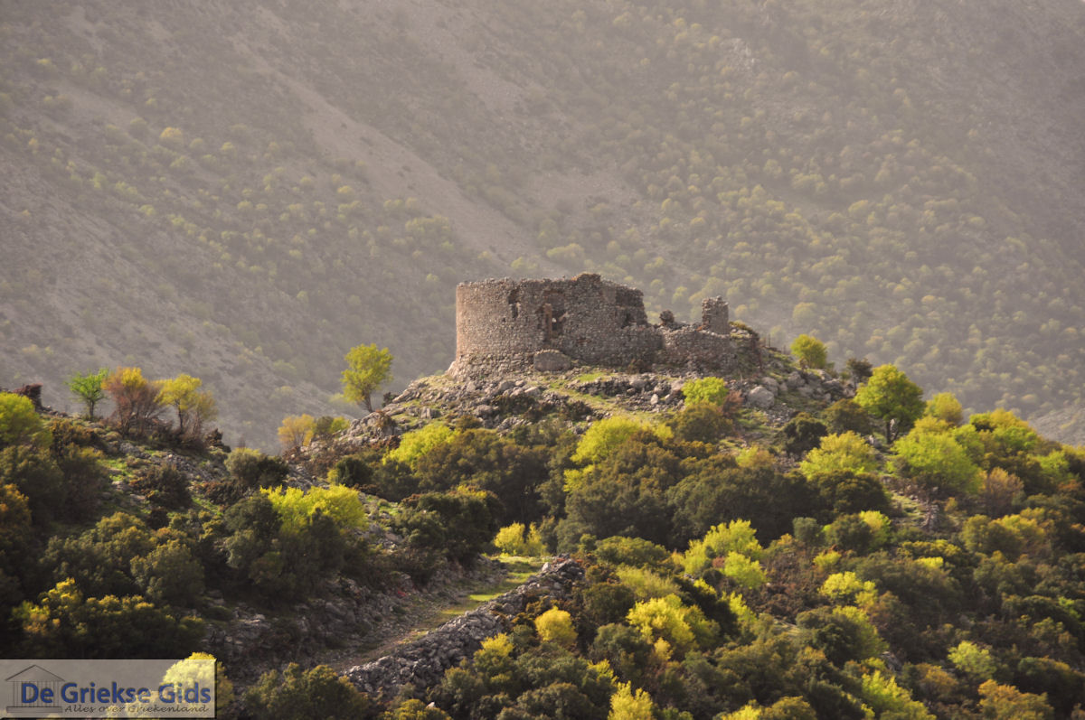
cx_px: 542
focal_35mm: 300
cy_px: 360
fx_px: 9031
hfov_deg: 6.9
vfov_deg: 4.6
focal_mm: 200
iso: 200
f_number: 6.3
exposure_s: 1/800
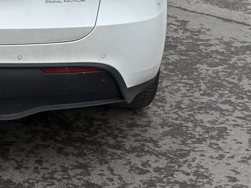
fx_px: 906
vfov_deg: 11.6
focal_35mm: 125
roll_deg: +1.3
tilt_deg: -14.7
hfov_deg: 15.3
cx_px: -41
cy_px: -35
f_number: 1.6
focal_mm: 5.96
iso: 32
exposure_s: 1/1422
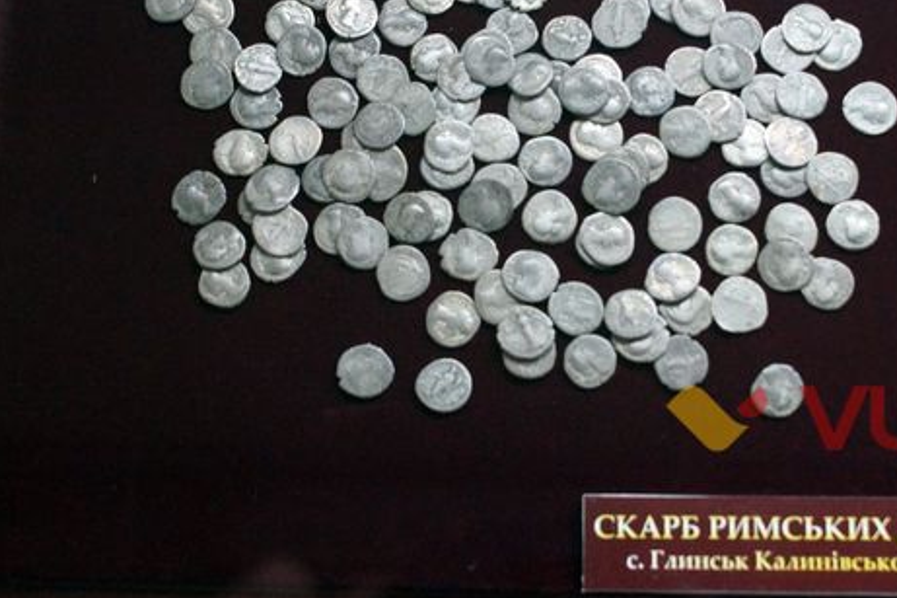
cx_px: 549
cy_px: 154
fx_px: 1987
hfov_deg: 25.4
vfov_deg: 17.0
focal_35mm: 80
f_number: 5.6
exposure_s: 1/80
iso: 3200
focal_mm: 35
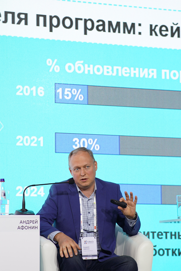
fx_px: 958
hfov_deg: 10.8
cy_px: 136
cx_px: 90
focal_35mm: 127
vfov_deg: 16.1
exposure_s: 1/100
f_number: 2.2
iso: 100
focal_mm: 85
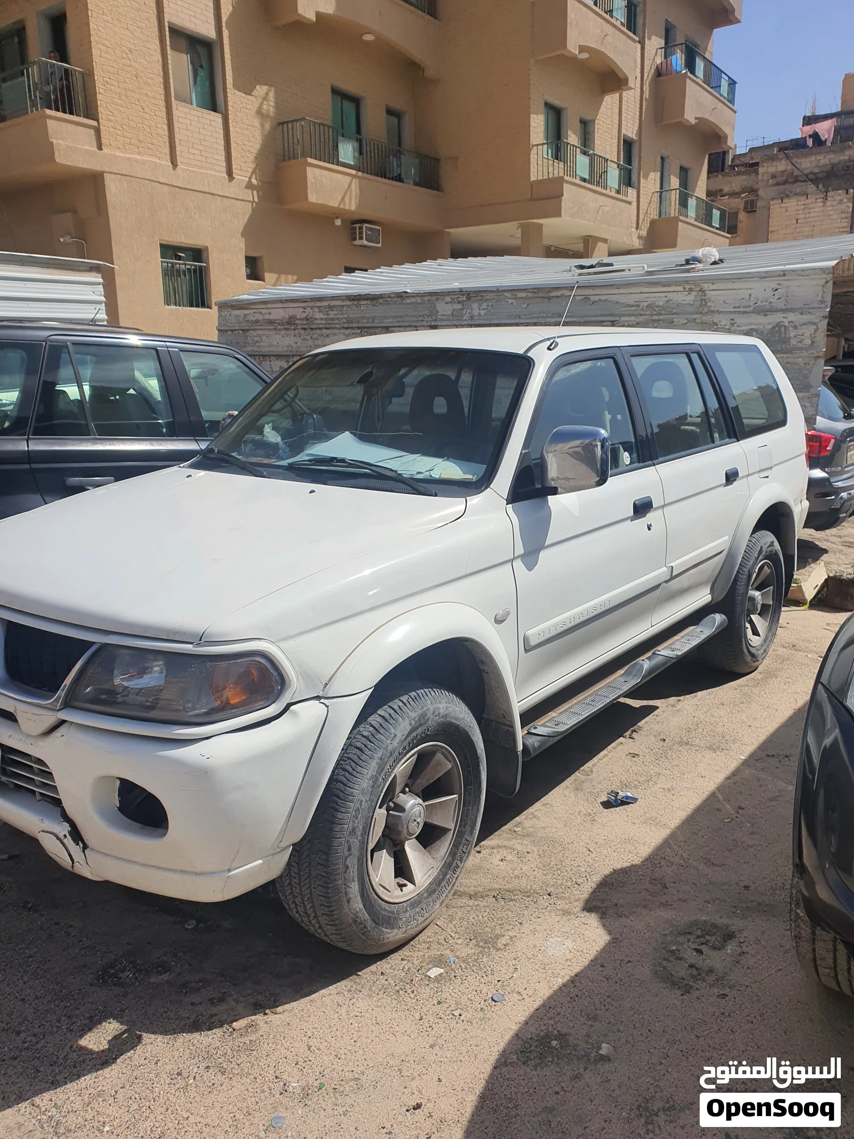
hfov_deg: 53.1
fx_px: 855
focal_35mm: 26
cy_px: 570
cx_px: 427
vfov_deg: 67.3
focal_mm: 4.3
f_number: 2.4
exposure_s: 1/3920
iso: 50
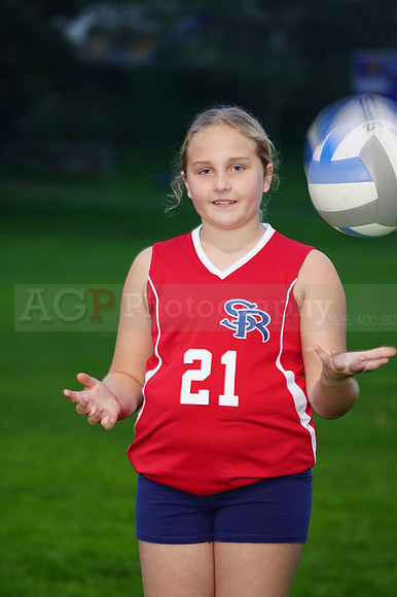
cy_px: 298
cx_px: 198
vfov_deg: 10.9
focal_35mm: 189
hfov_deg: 7.3
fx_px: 3130
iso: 320
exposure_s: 1/25
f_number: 5.6
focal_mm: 189
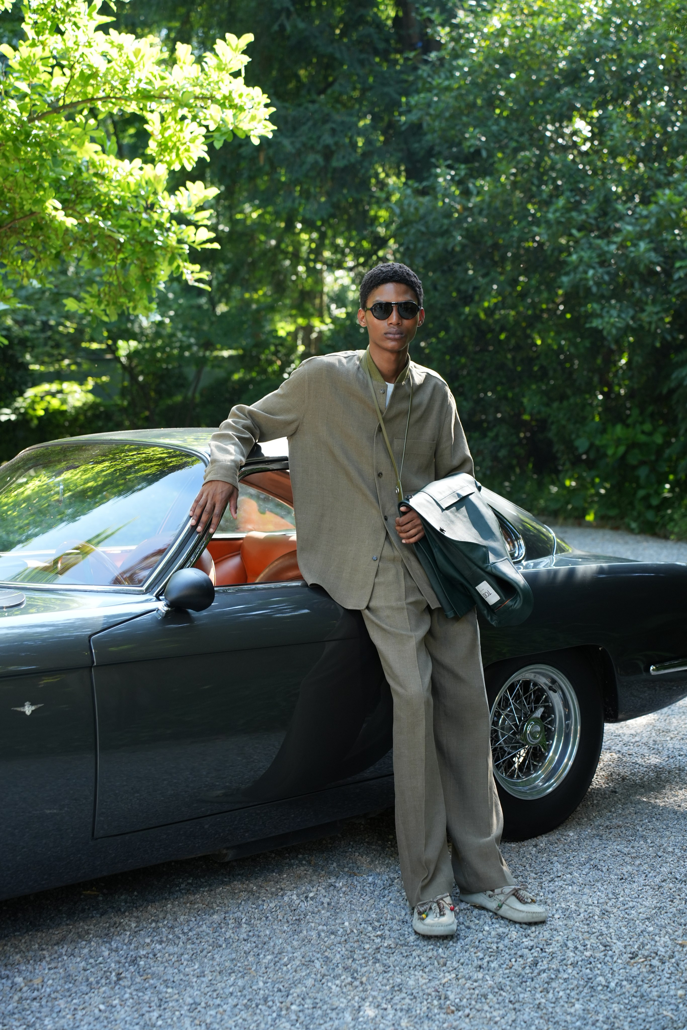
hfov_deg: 24.6
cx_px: 344
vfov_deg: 36.2
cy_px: 515
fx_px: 1574
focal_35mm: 55
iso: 640
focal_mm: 55
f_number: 3.5
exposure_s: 1/320
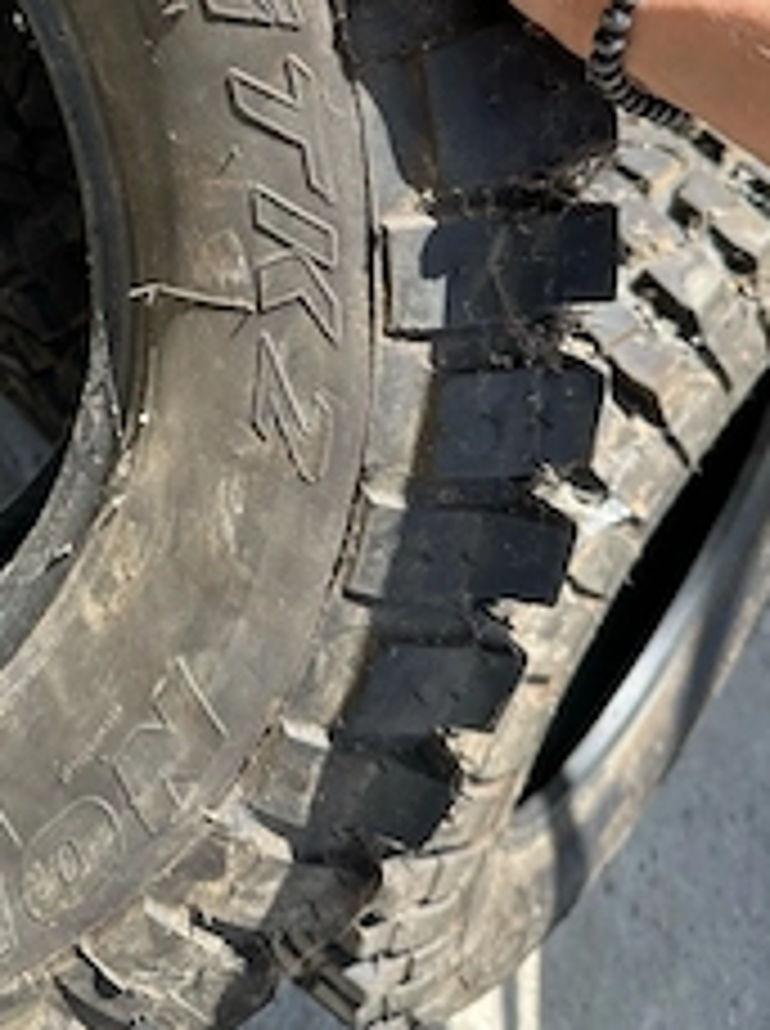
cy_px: 243
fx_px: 1249
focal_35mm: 42
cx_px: 198
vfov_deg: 43.3
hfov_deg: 33.6
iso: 80
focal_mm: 6.86
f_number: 1.78
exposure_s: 1/767
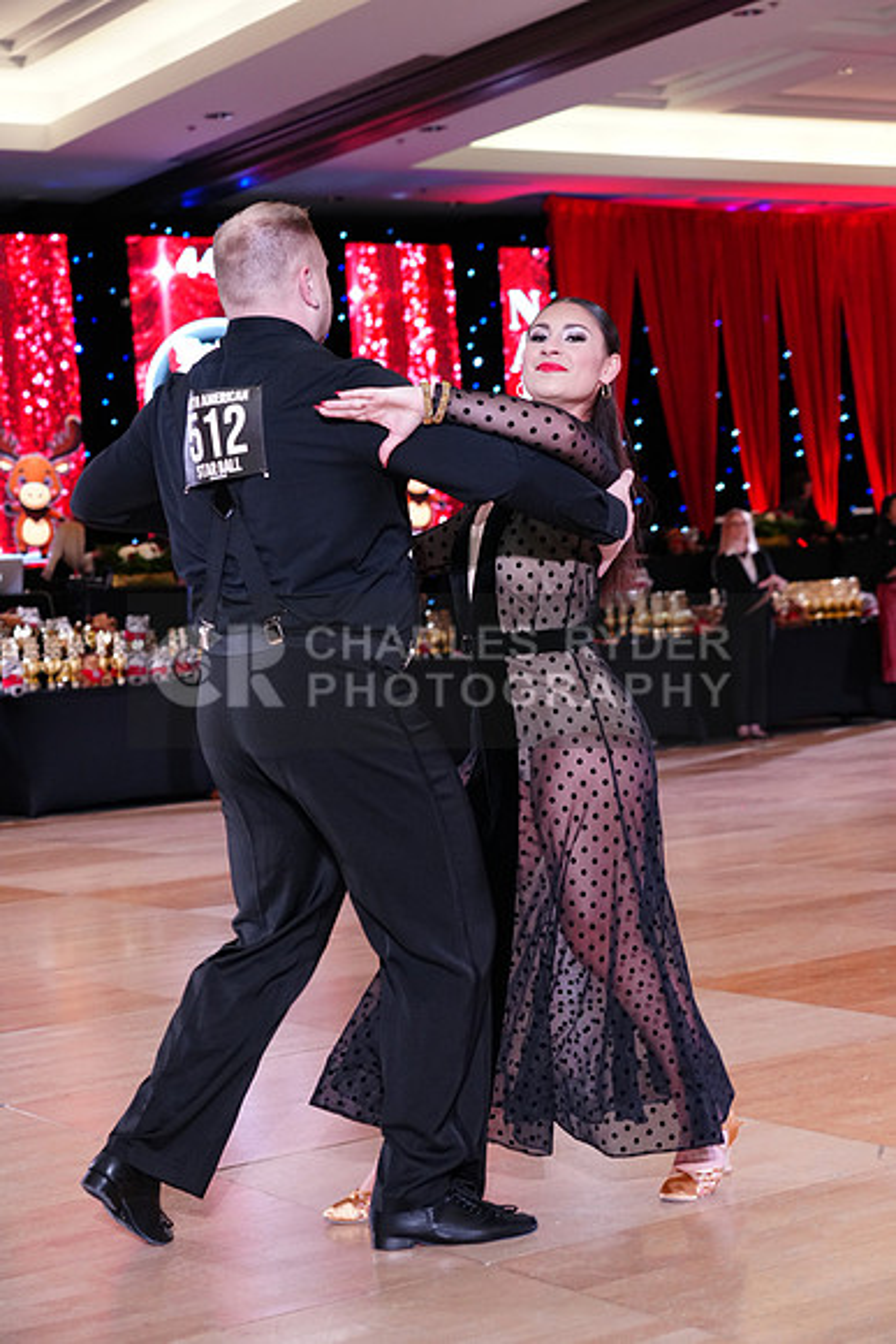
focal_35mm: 63
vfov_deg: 31.9
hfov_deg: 21.6
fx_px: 2350
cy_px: 672
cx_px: 448
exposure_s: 1/250
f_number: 4.5
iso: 2500
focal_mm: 63
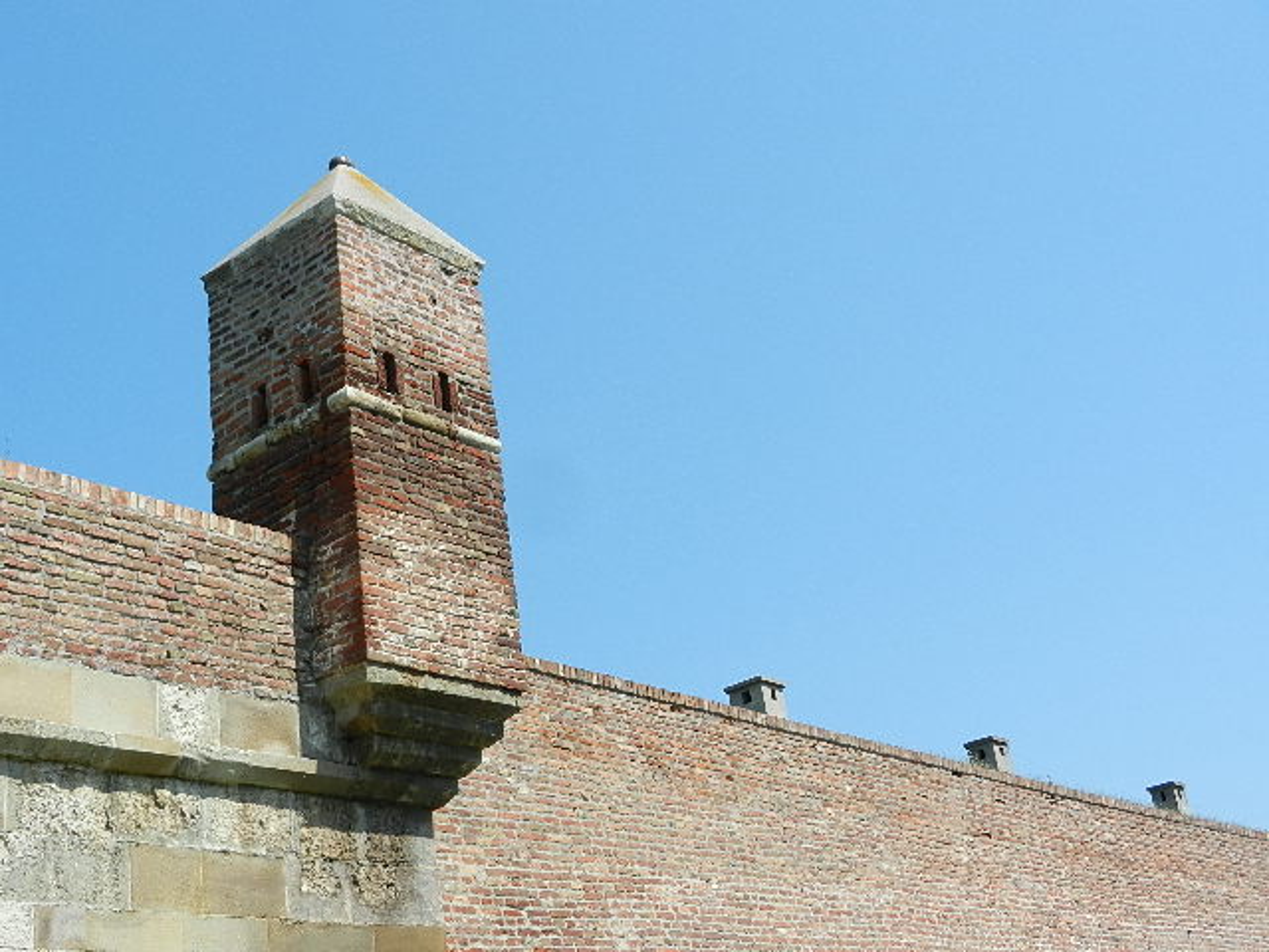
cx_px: 634
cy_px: 476
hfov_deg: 42.1
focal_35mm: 45
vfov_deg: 32.2
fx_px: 1650
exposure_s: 1/1000
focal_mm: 8.2
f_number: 4.2
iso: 160
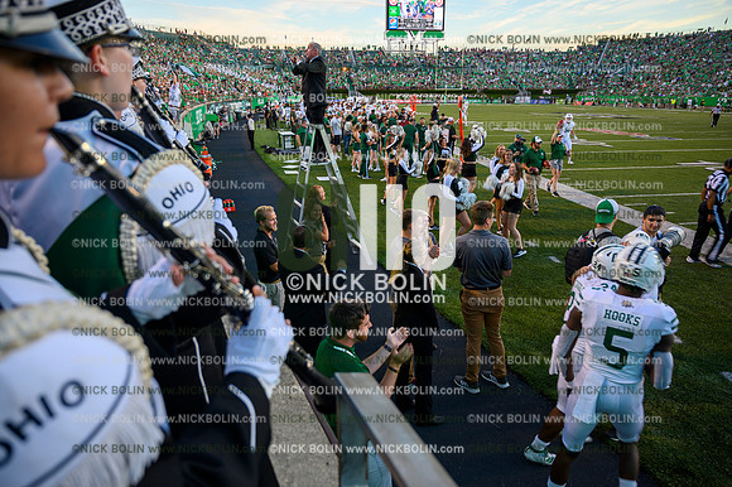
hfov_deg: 73.8
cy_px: 244
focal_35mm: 24
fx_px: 488
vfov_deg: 53.1
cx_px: 366
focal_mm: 24
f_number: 4
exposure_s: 1/50
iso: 100
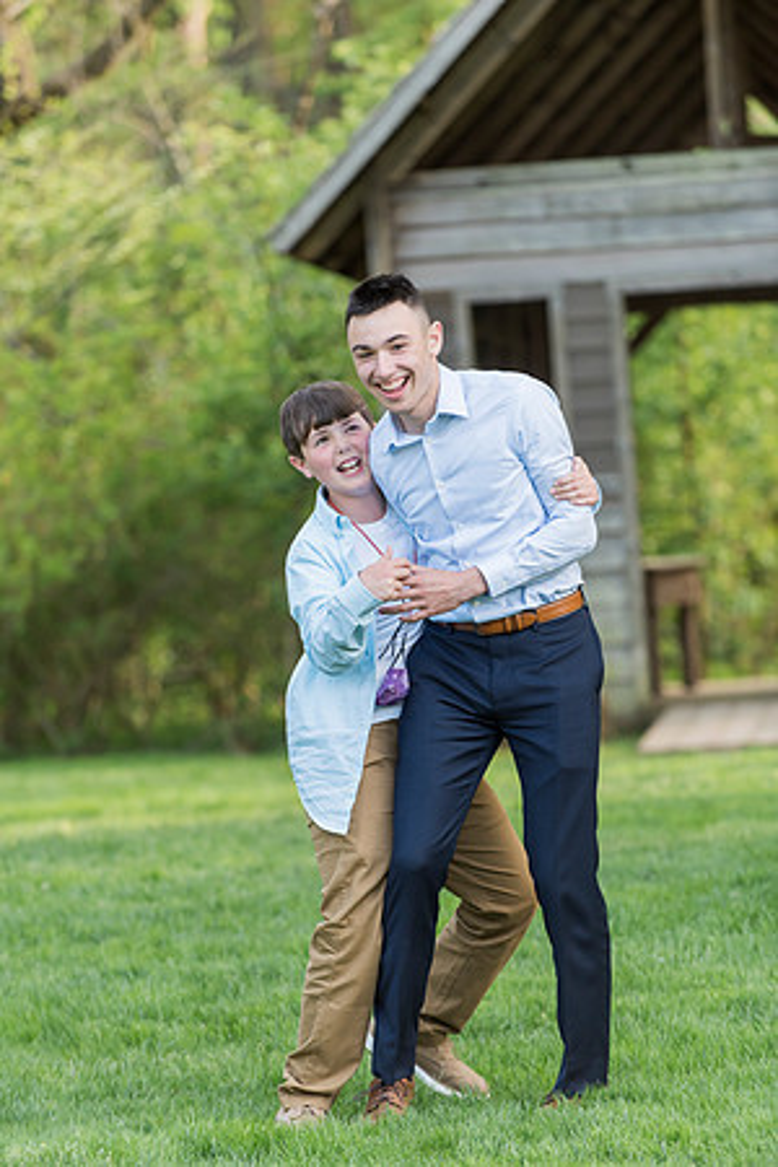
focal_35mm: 200
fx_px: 6483
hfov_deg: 6.9
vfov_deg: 10.3
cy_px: 584
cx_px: 389
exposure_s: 1/320
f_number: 4
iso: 500
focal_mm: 200
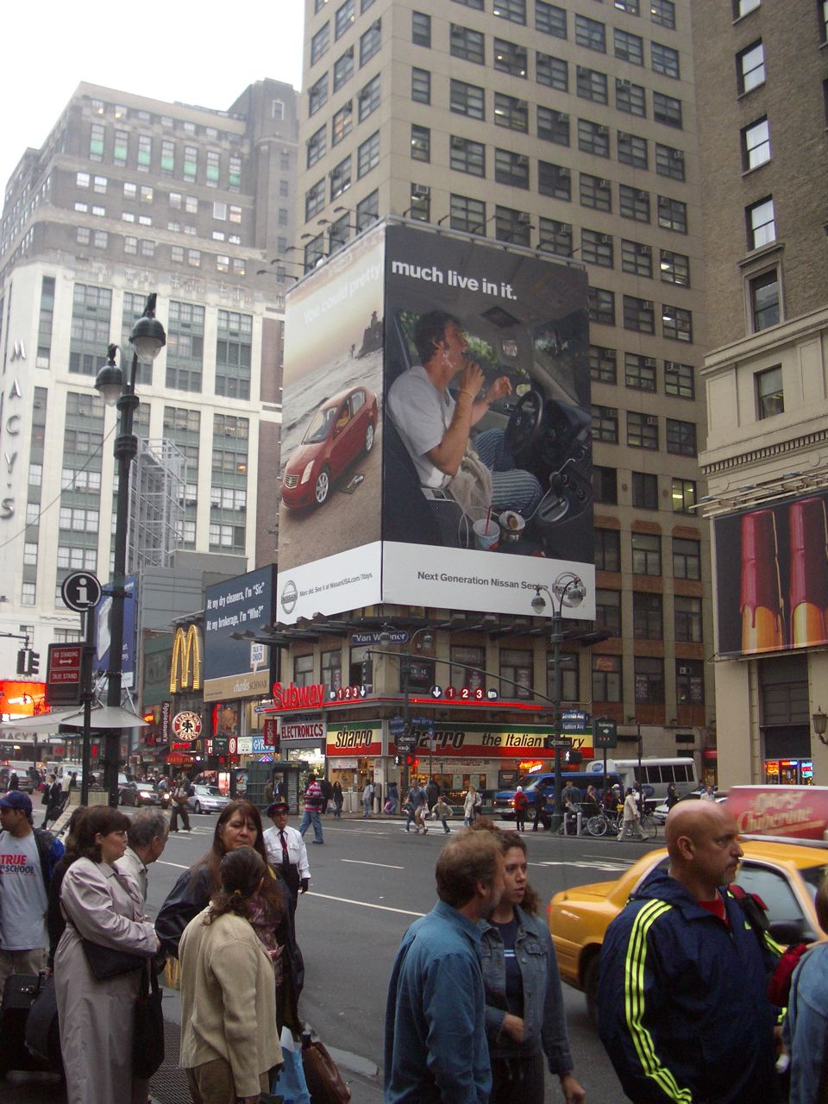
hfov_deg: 35.1
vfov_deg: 45.8
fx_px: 1308
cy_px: 552
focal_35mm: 41
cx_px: 414
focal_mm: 6.8
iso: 100
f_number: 2.8
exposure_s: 1/80
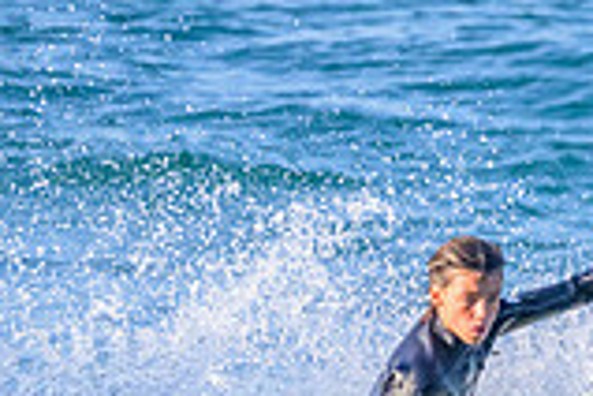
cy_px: 615
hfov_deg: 1.0
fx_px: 32547
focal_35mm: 1976
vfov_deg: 0.7
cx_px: 679
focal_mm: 540
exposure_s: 1/2000
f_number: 11
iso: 4000
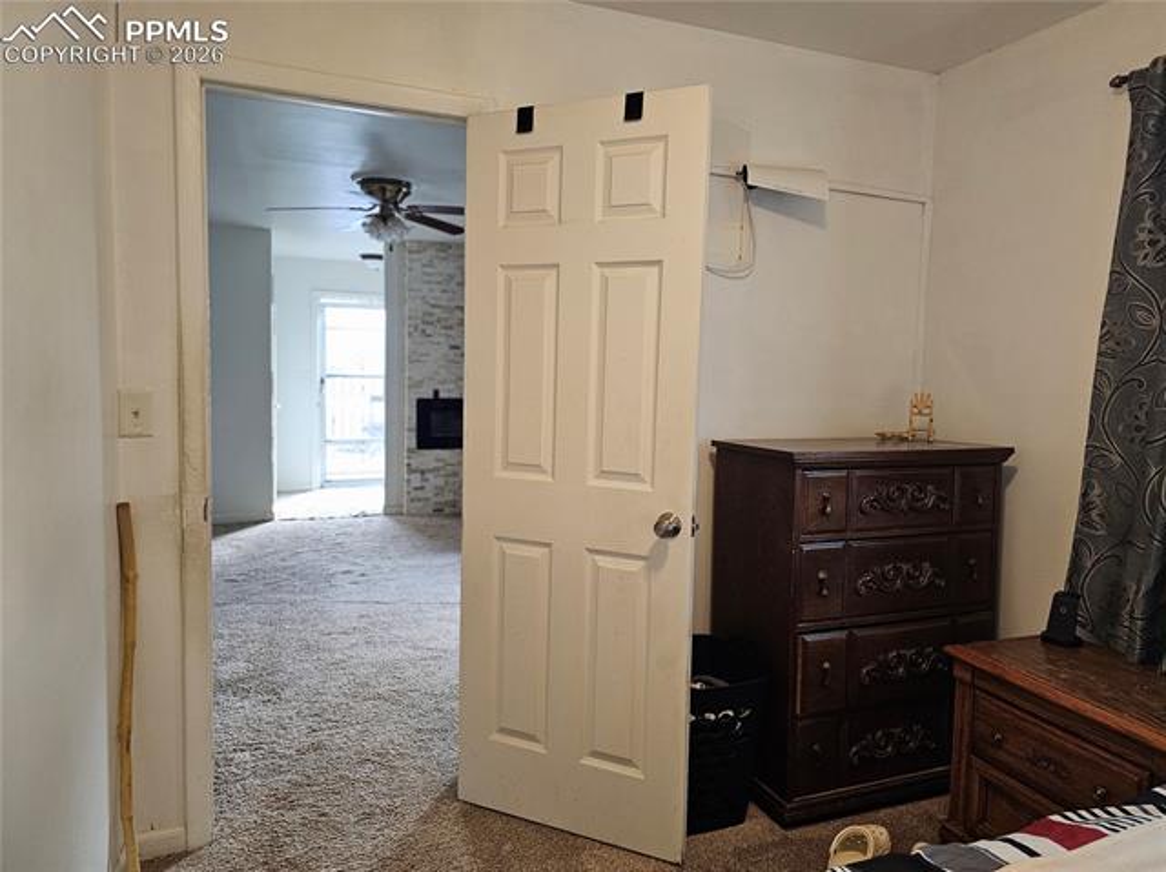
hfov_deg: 74.0
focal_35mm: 23
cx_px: 583
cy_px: 436
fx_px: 774
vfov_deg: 58.8
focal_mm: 6.3
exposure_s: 1/120
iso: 500
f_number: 1.7
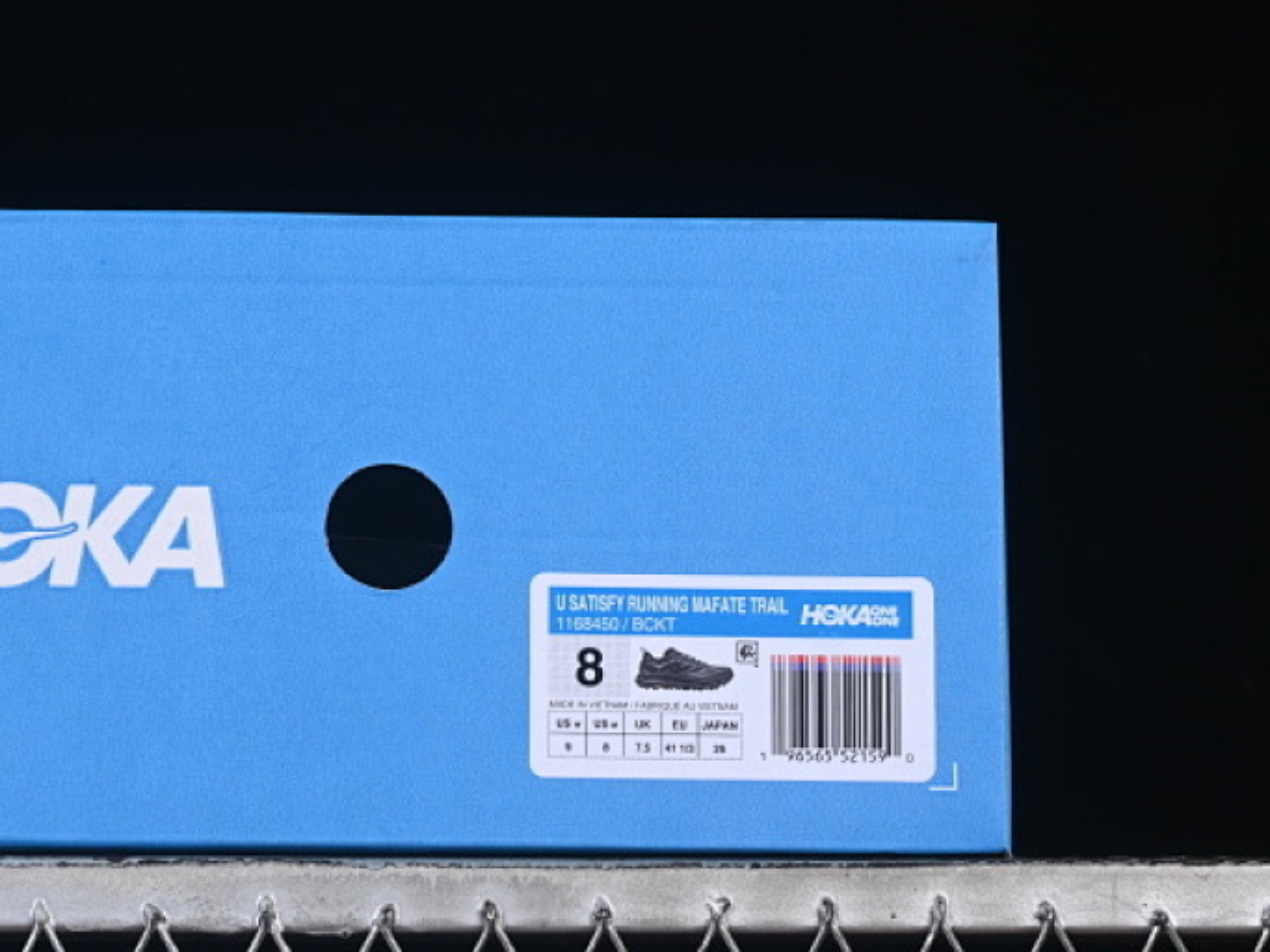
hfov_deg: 17.2
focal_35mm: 114
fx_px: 4182
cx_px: 402
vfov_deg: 13.0
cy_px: 435
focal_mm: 50
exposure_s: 1/60
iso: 160
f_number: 8
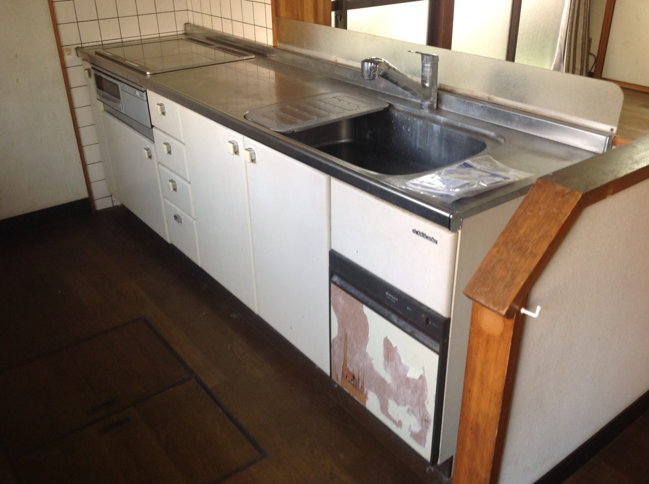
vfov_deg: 40.6
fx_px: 655
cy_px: 242
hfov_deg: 52.7
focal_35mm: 35
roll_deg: +1.9
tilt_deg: -27.5
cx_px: 324
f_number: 2.4
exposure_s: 1/15
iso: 50
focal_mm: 4.28
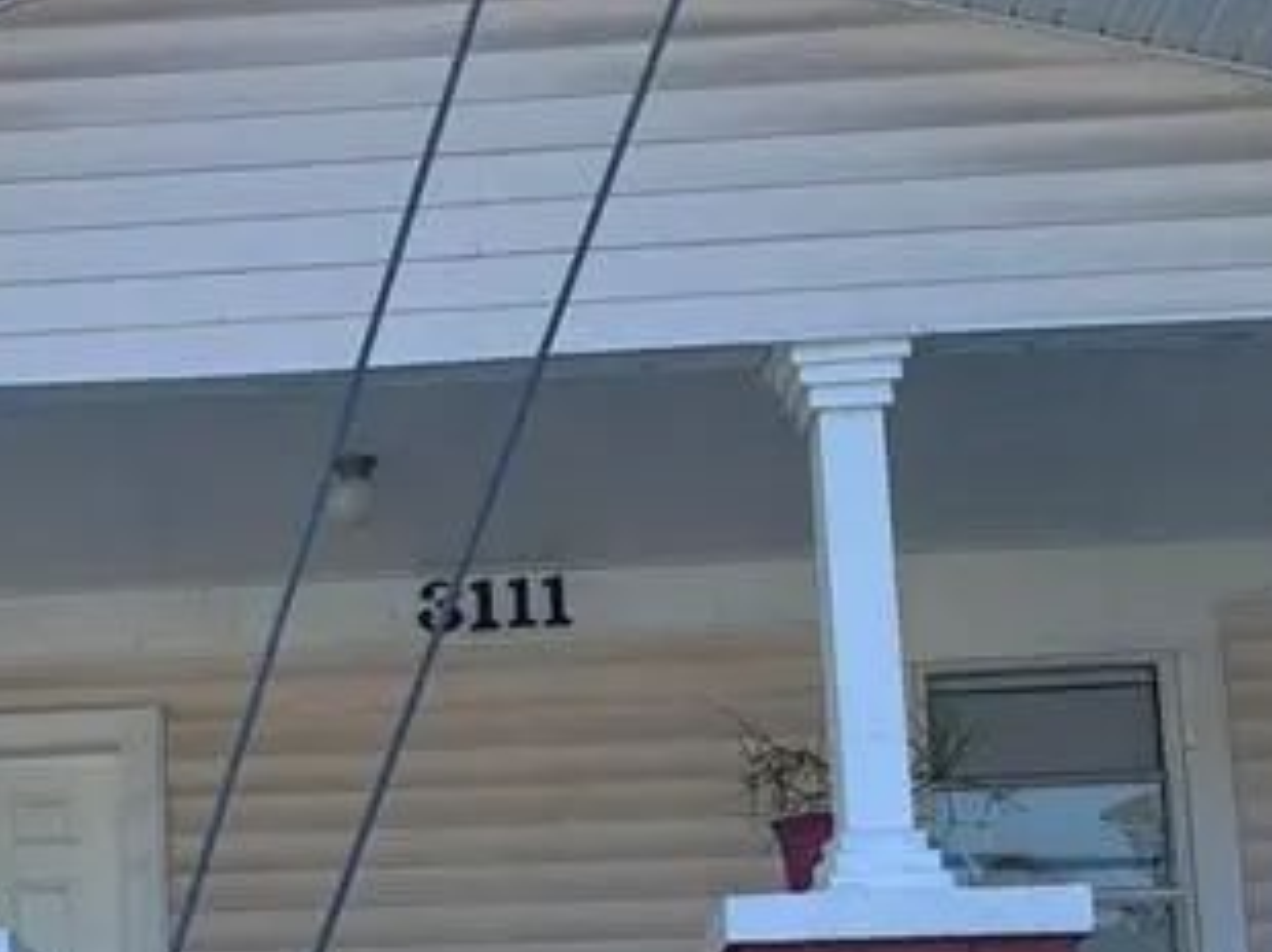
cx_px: 148
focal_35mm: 86
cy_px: 849
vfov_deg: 16.9
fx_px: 3158
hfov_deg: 22.3
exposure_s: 1/1139
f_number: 1.6
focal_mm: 5.96
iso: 50
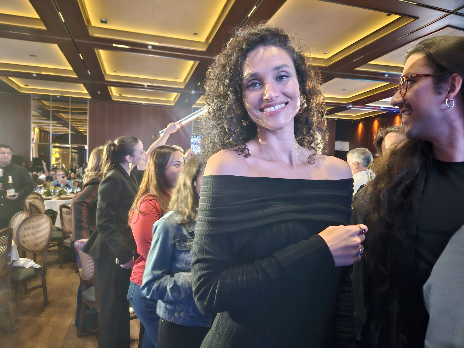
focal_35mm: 23
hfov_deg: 73.9
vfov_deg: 58.9
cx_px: 232
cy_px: 174
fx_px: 308
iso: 1250
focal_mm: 5.4
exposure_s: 1/15
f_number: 1.8
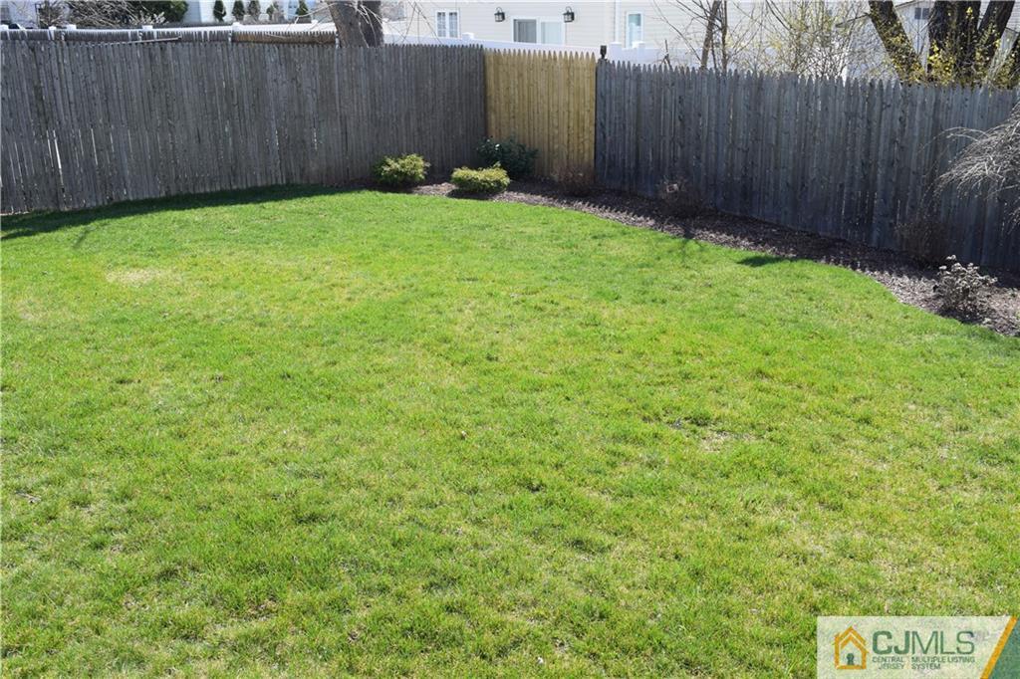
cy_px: 340
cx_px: 510
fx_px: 1020
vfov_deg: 36.8
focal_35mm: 36
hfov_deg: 53.1
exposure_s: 1/250
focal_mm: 24
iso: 200
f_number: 8
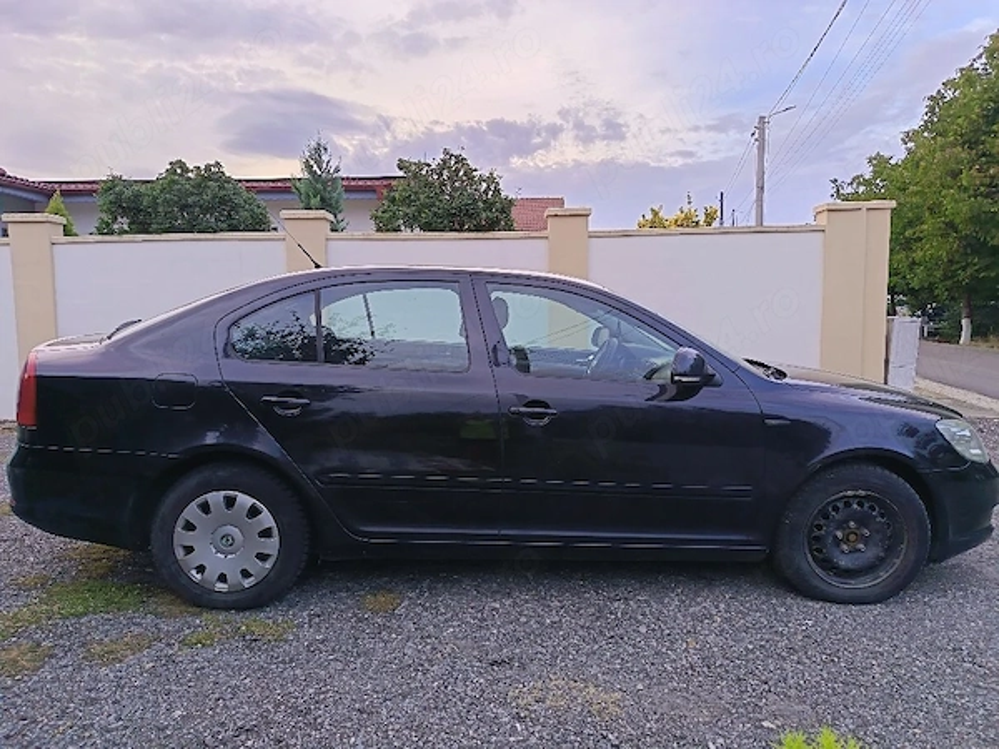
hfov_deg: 71.6
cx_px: 500
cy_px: 374
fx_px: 693
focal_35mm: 24
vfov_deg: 56.8
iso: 274
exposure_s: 1/100
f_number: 1.75
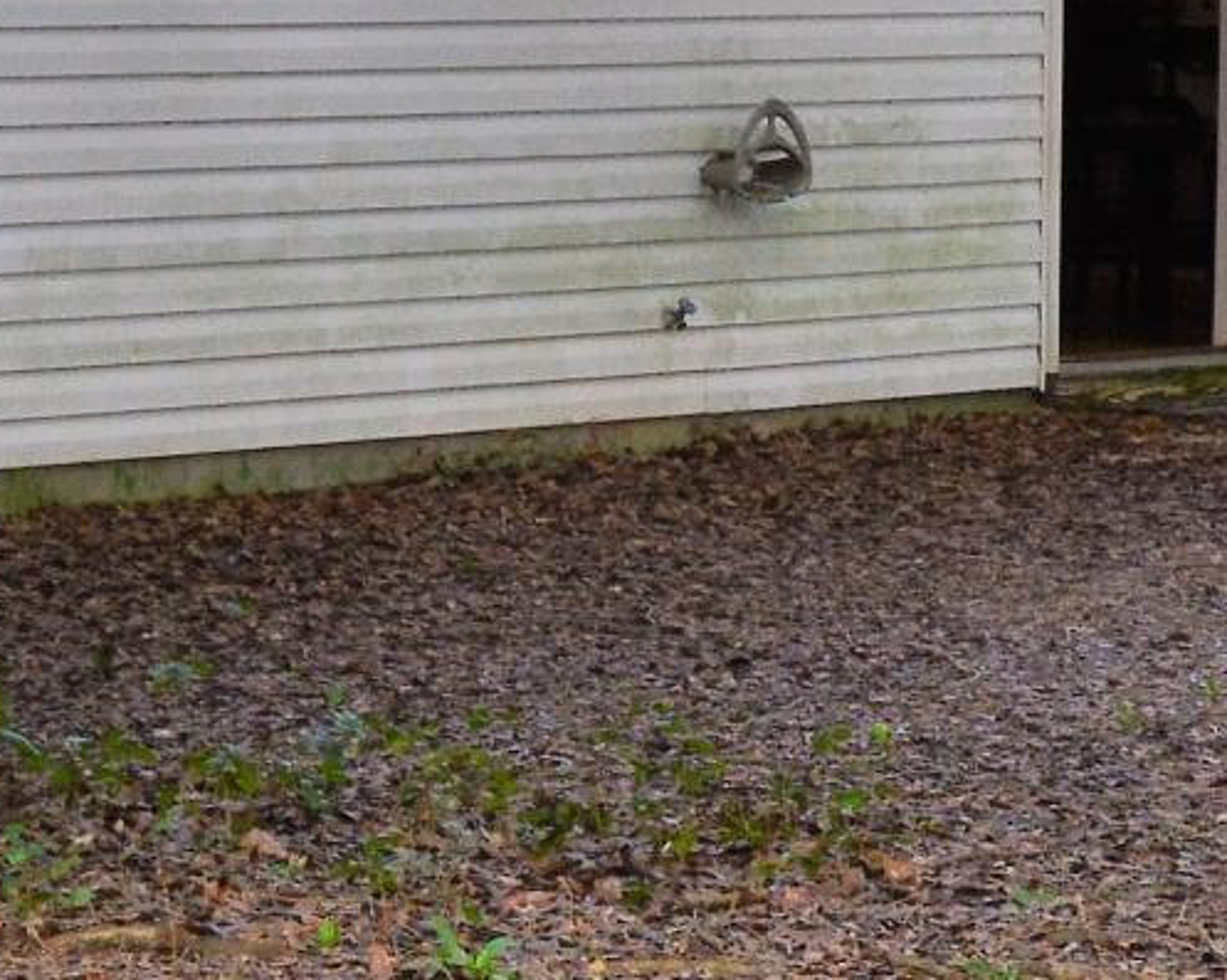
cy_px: 644
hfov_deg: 11.3
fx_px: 6170
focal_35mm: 170
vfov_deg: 9.1
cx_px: 347
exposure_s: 1/200
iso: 400
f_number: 10
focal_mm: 20
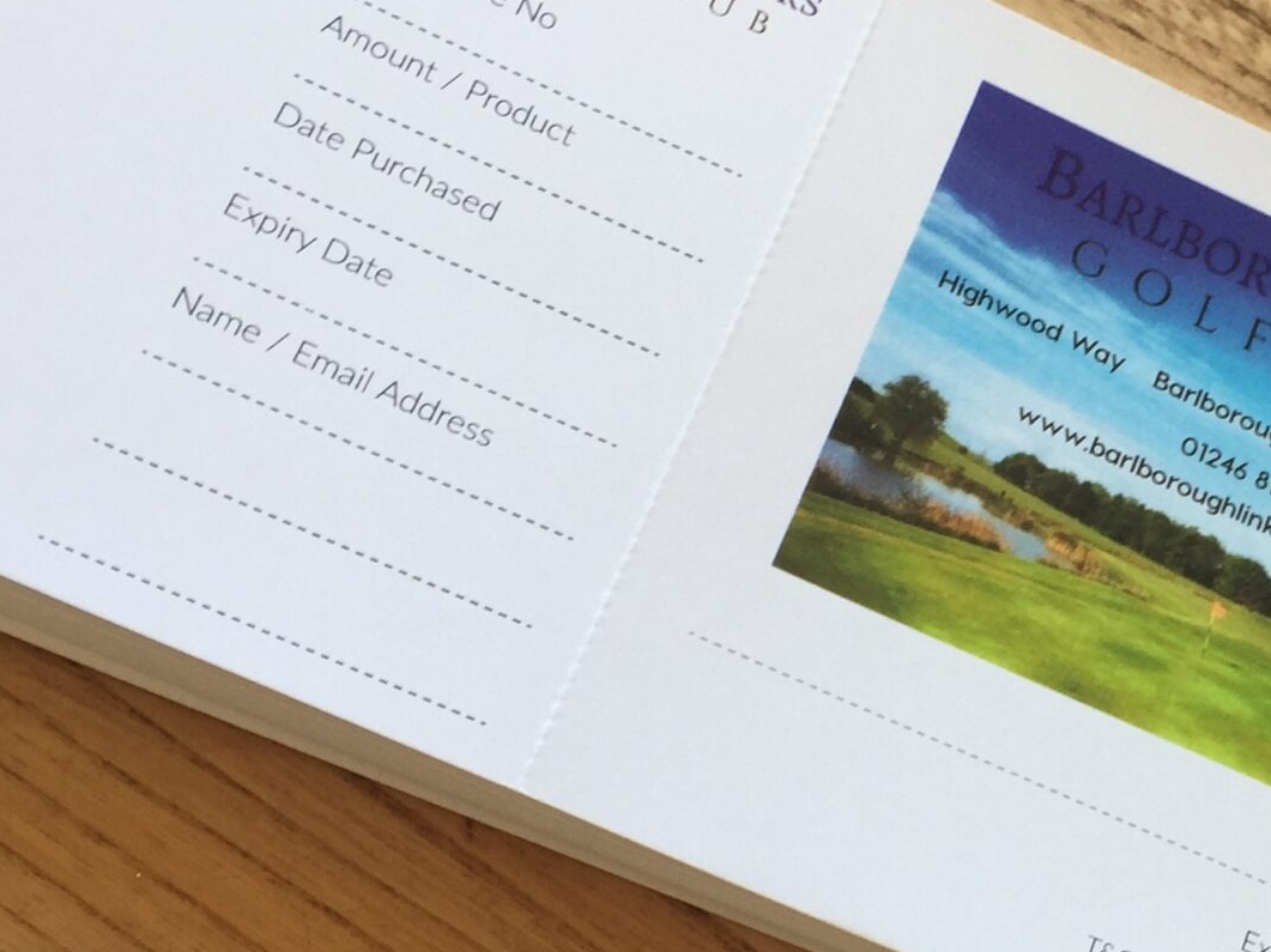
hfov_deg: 26.8
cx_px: 1148
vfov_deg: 20.9
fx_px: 2569
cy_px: 677
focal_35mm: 70
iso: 32
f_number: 2.2
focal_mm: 4.15
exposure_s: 1/50
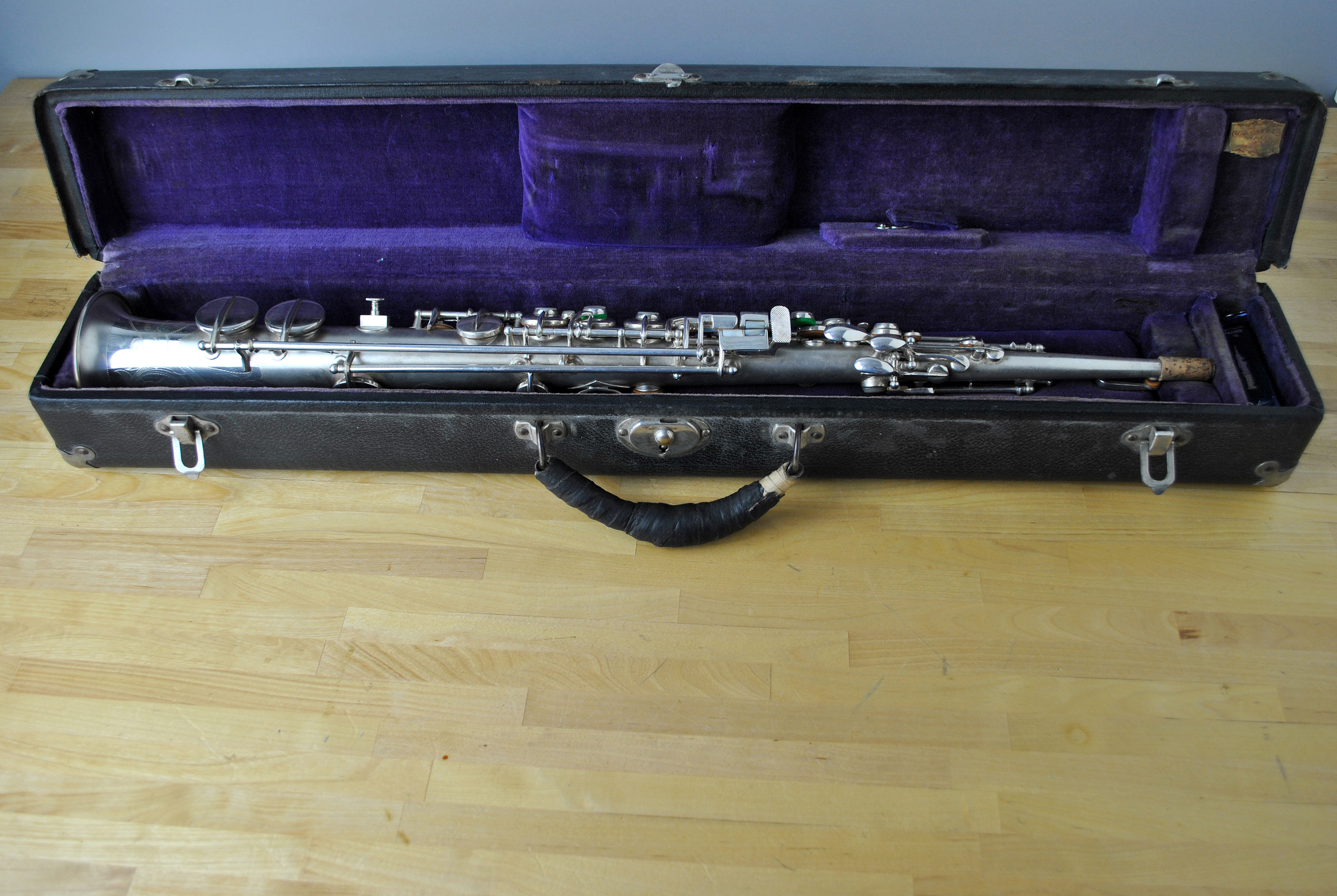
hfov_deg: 61.9
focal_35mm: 30
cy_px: 448
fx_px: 1116
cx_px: 668
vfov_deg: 43.7
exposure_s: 1/60
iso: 200
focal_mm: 20
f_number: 5
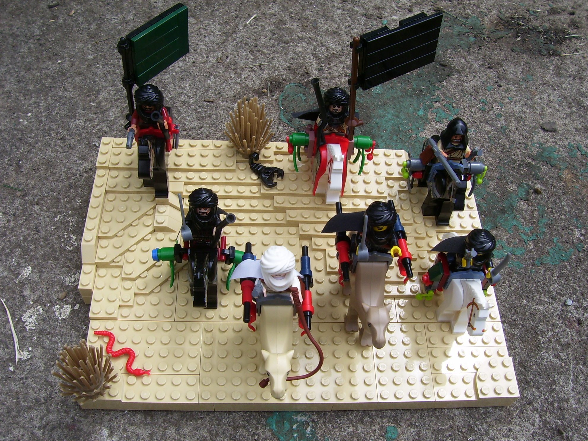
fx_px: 595
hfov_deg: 52.6
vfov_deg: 40.7
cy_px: 218
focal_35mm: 35
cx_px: 294
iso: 80
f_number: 4.8
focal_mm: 5.6
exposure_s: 1/350
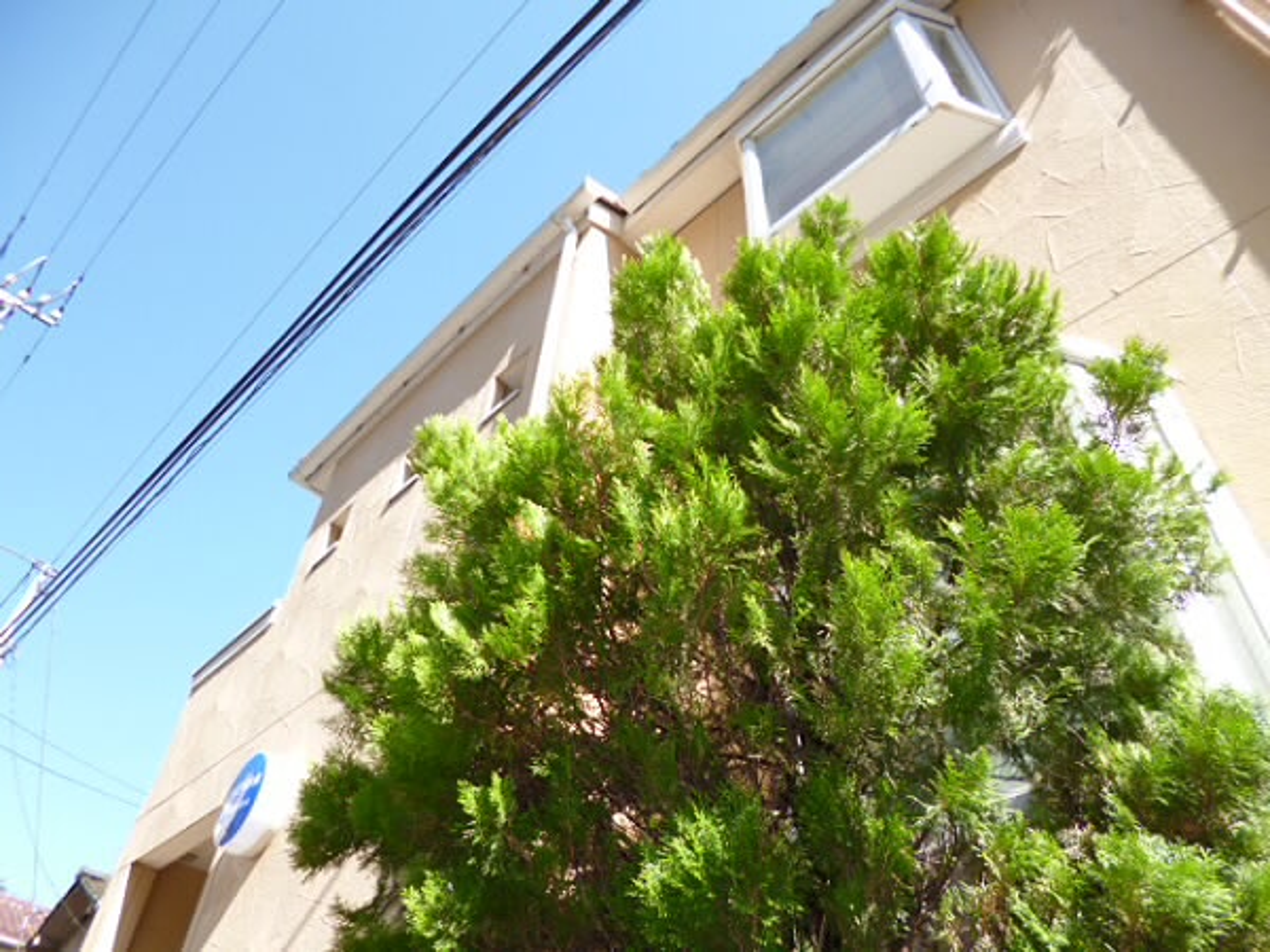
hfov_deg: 71.6
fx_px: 881
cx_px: 635
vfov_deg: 56.8
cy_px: 476
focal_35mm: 24
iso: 100
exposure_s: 1/400
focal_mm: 4.3
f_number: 2.5
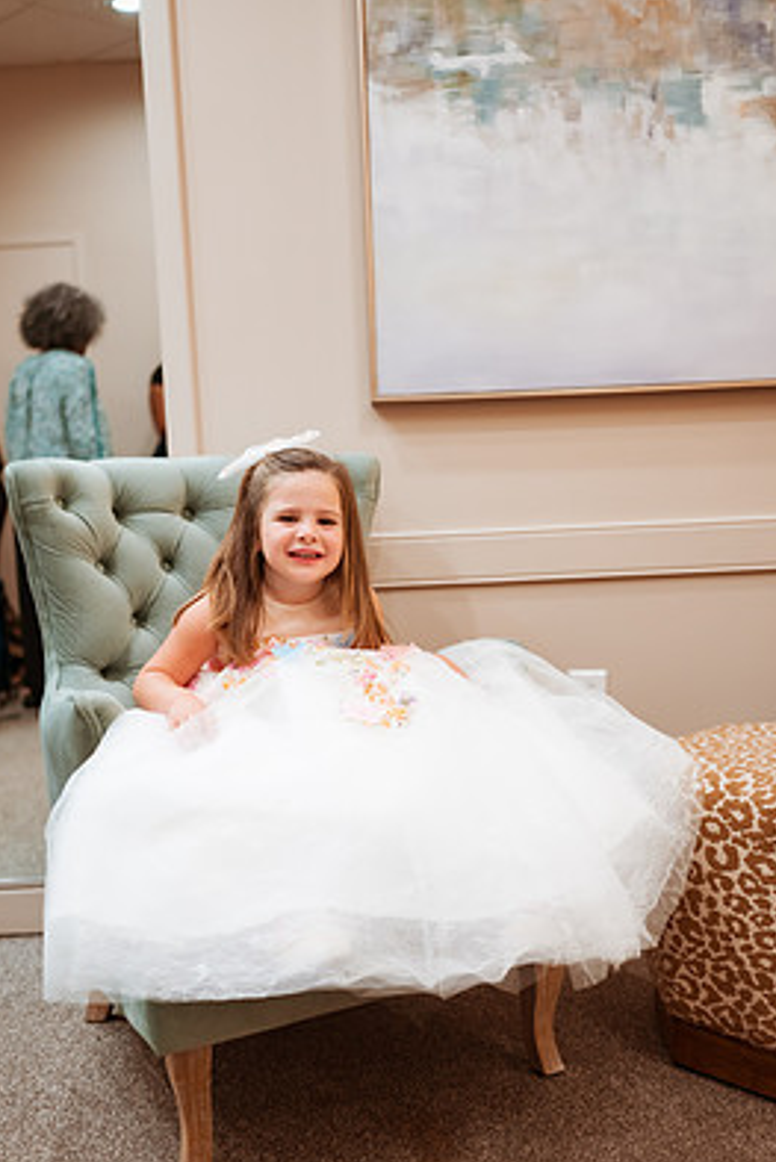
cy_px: 637
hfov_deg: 33.4
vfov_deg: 48.4
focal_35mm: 40
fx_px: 1292
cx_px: 357
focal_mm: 35
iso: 1250
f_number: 1.8
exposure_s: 1/400
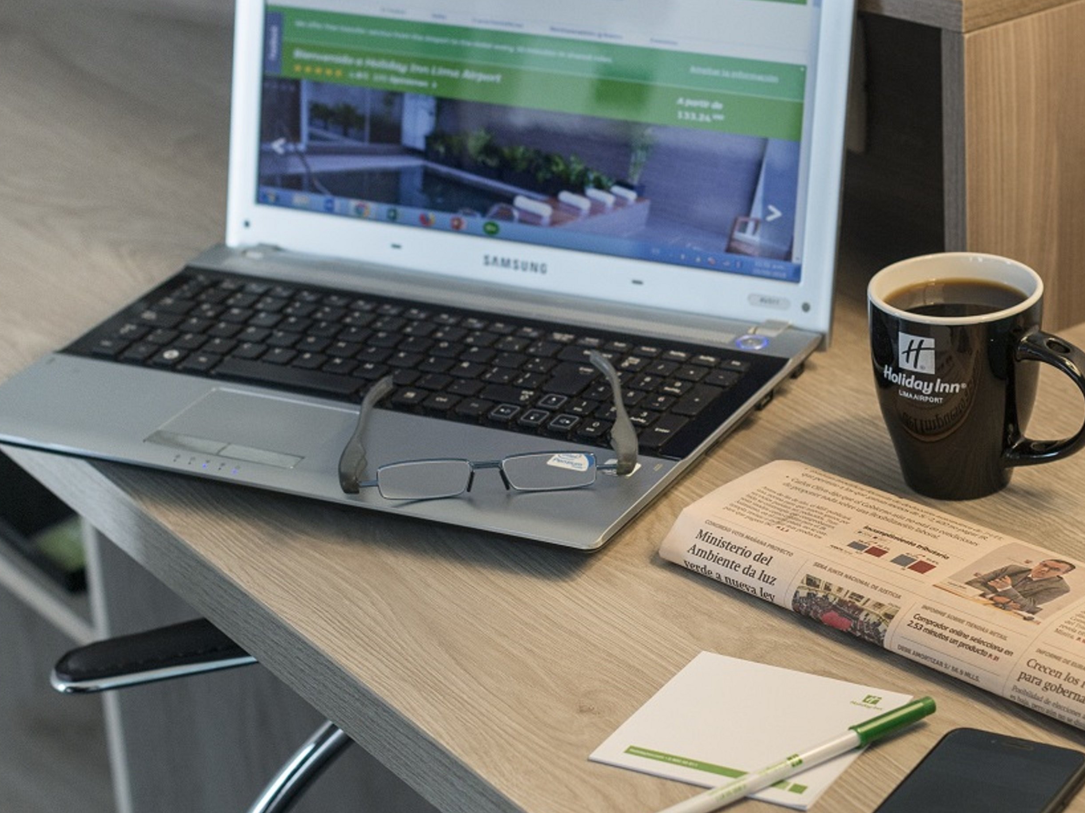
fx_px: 2946
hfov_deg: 20.8
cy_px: 408
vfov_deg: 15.7
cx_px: 701
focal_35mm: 94
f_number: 3.5
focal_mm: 50
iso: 800
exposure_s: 1/80
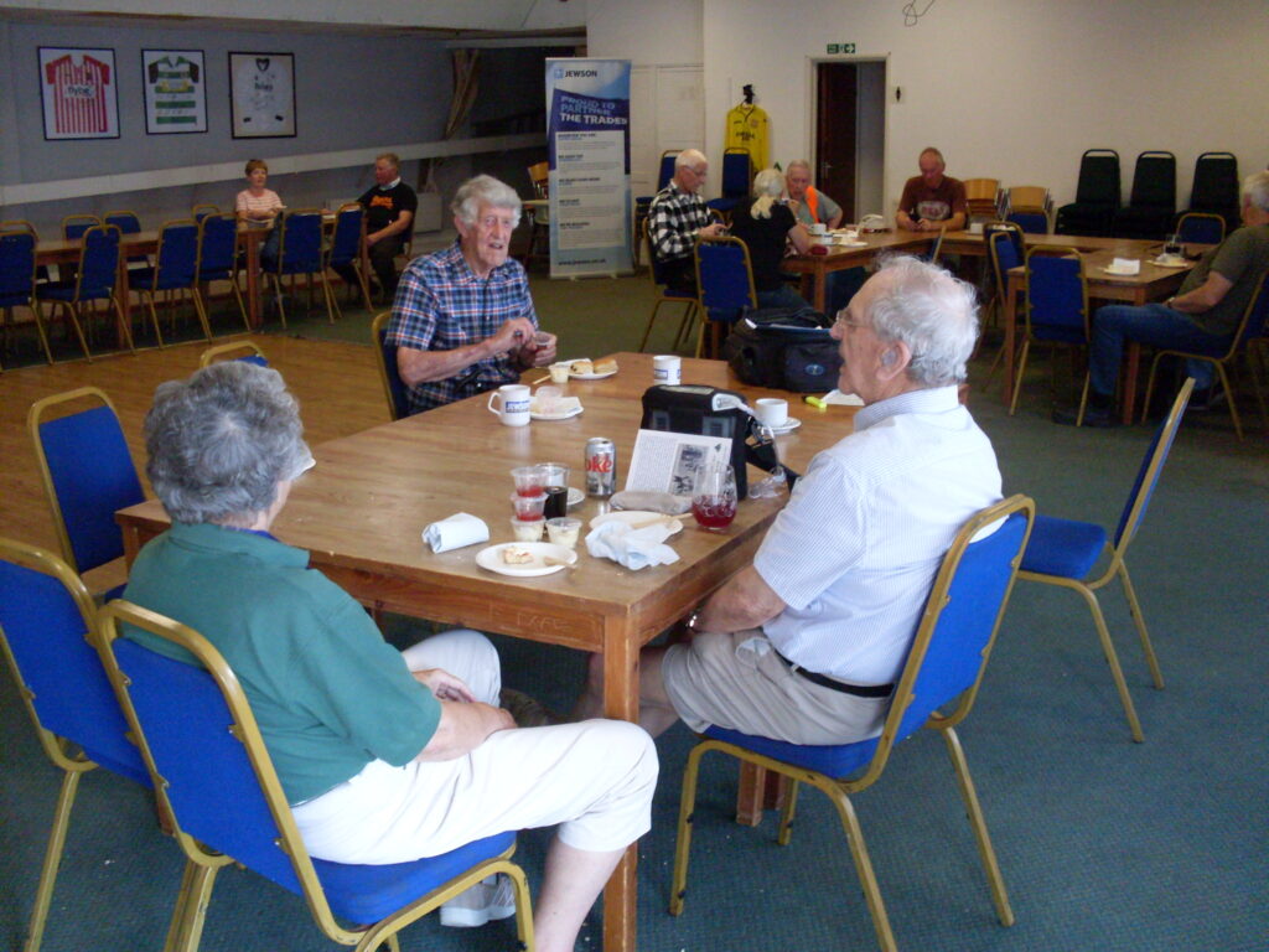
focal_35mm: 38
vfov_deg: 37.7
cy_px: 476
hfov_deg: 49.0
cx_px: 634
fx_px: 1393
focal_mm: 6.3
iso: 200
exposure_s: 1/20
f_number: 2.8
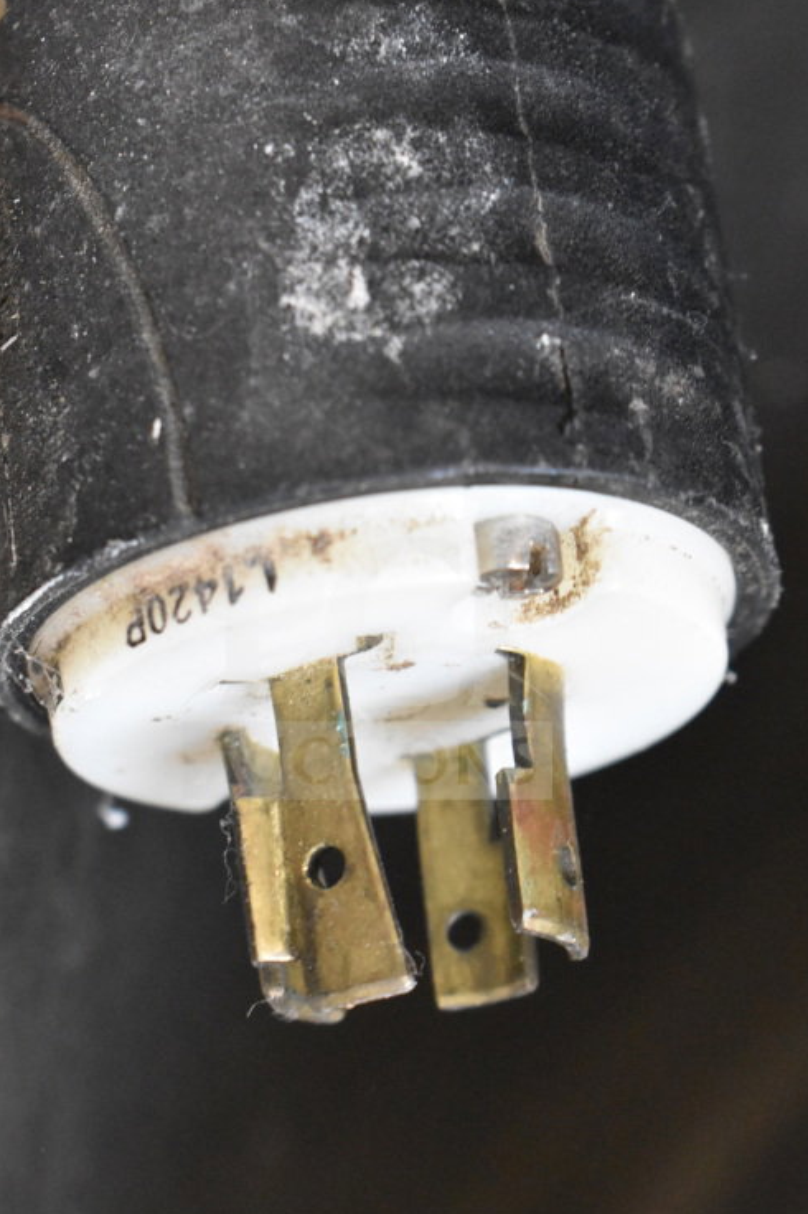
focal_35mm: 103
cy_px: 669
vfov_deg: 19.9
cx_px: 366
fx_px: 3458
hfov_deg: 13.3
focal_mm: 55
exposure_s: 1/125
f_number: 5.6
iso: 6400
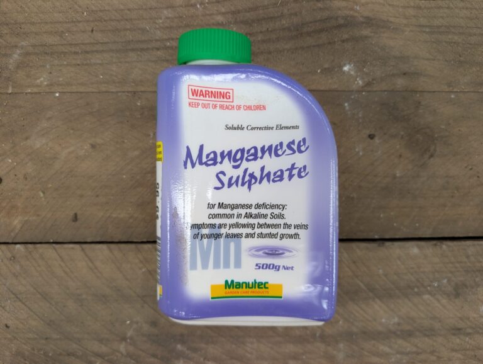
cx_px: 242
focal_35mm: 24
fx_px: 335
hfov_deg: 71.5
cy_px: 182
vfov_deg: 56.9
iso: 113
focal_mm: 6.9
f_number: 1.68
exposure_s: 1/98.2
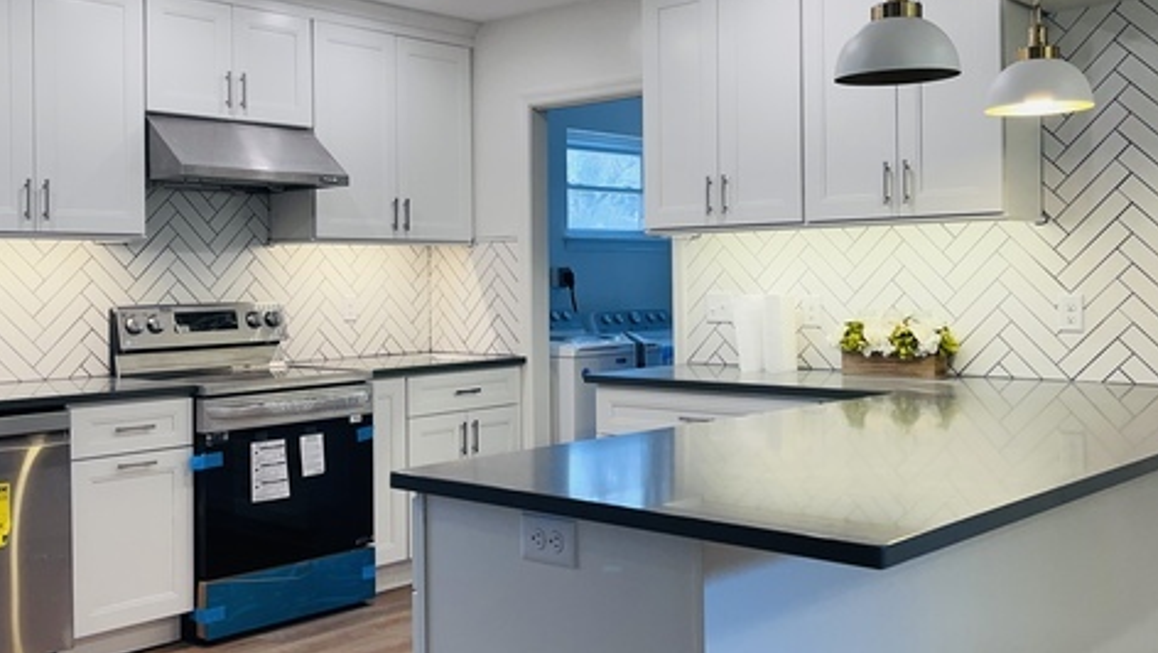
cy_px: 265
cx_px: 521
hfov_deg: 50.4
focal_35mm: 40
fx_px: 1229
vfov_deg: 29.7
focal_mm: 5.1
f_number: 1.6
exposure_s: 1/120
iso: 80
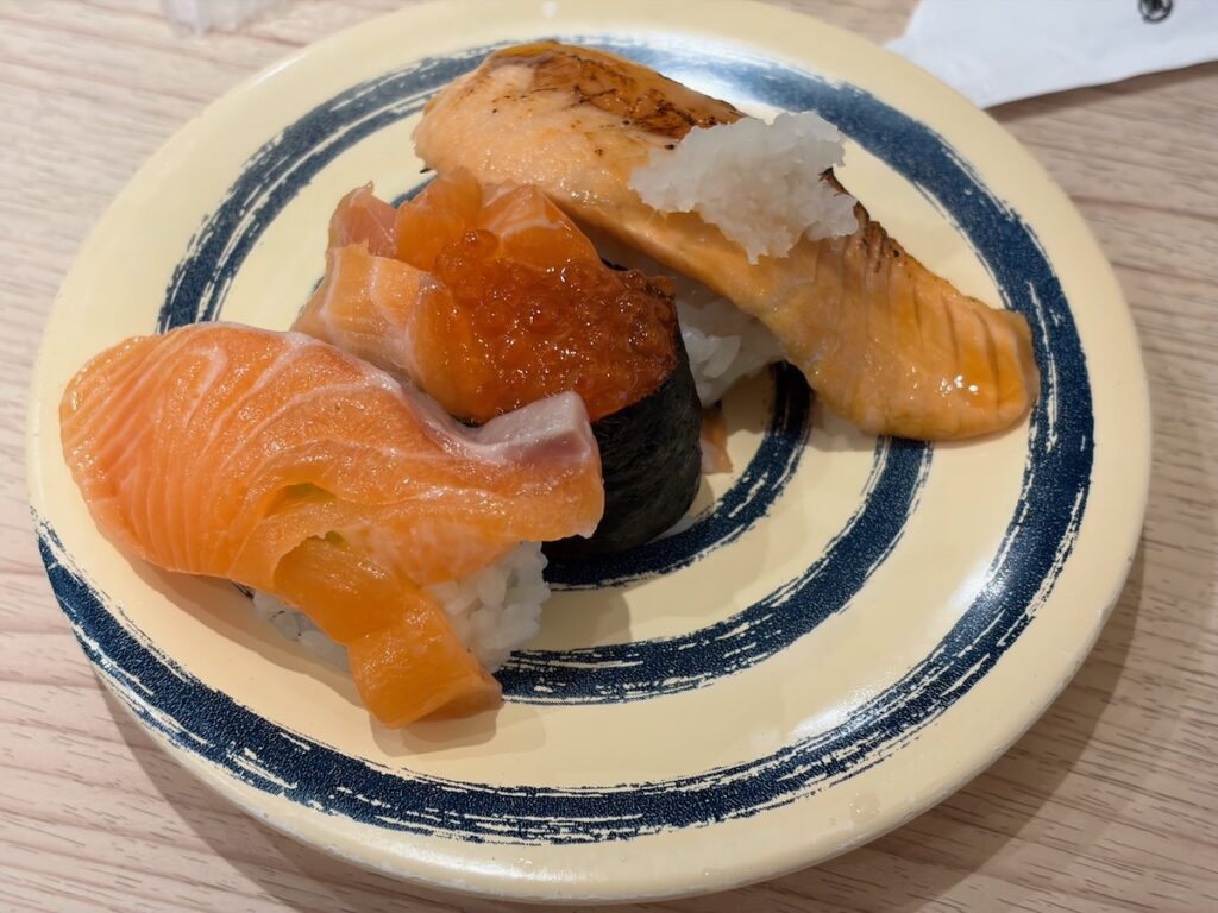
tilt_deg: -55.3
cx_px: 609
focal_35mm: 52
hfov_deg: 36.8
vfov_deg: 28.0
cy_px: 456
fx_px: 1830
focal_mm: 5.96
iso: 32
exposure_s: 1/50
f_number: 1.6
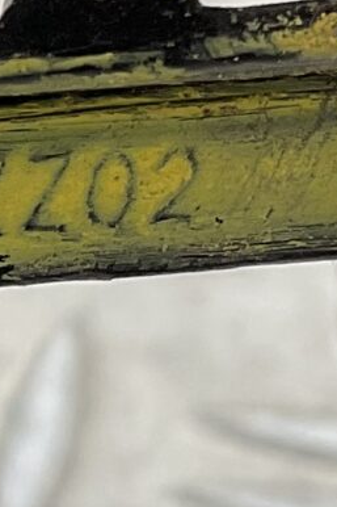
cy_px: 286
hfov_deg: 6.7
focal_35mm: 200
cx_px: -315
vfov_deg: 10.3
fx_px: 2811
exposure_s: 1/100
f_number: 1.8
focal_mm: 3
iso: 32
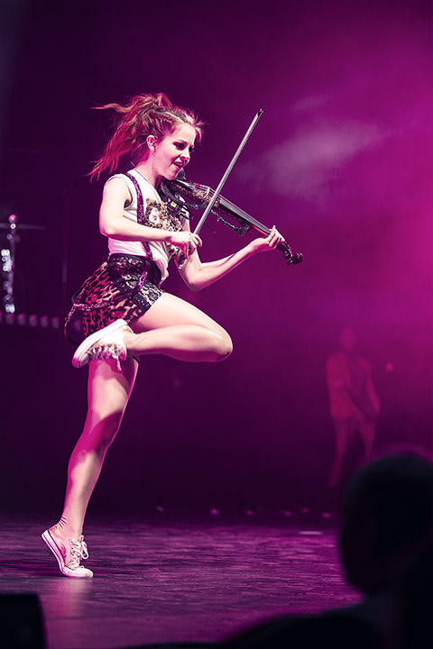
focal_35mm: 105
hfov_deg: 13.0
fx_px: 1894
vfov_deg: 19.5
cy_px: 324
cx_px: 216
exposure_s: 1/500
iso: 1600
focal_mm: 105
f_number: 2.8
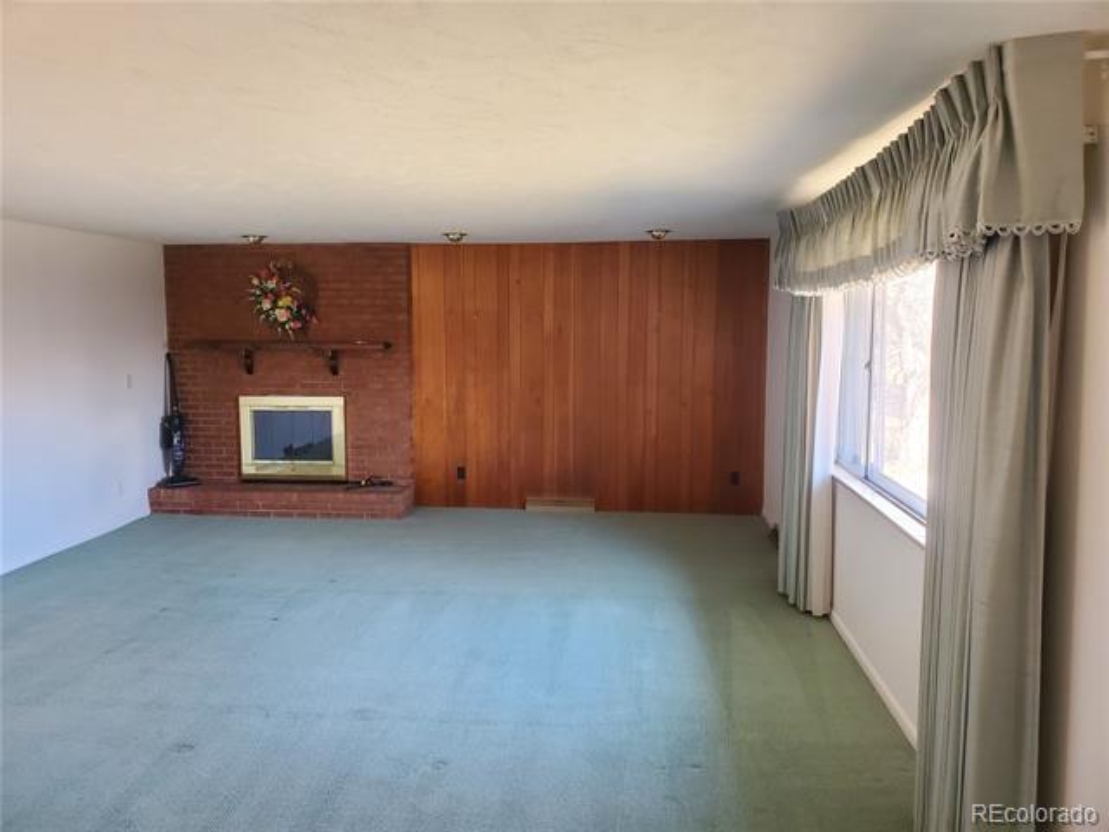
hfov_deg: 67.3
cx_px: 554
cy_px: 416
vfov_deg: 53.1
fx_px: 833
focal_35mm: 26
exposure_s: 1/40
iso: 200
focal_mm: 4.3
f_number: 2.4
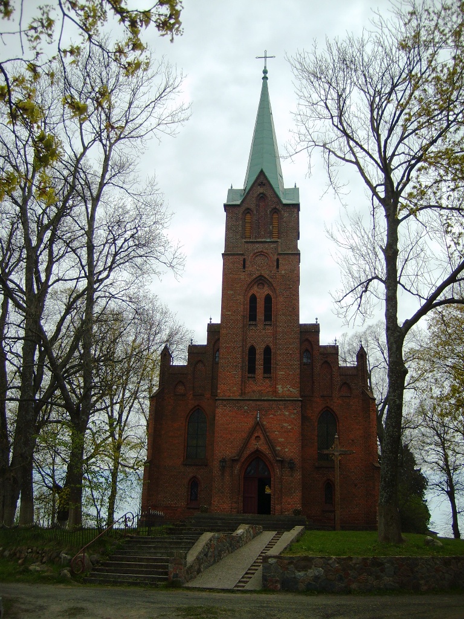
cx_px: 232
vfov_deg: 52.6
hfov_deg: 40.7
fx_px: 626
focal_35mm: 35
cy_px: 310
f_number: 7.1
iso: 50
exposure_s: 1/180
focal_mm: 5.8
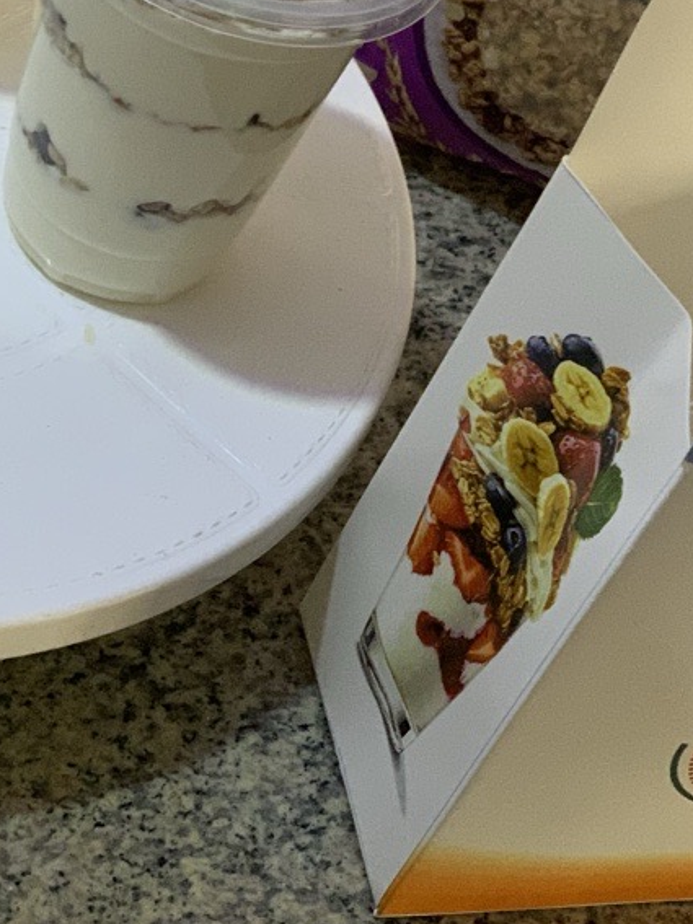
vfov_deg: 19.6
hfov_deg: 14.9
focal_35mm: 99
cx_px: 316
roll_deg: -25.0
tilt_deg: -40.6
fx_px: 2644
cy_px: 148
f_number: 2.4
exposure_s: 1/55
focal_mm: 6
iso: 400
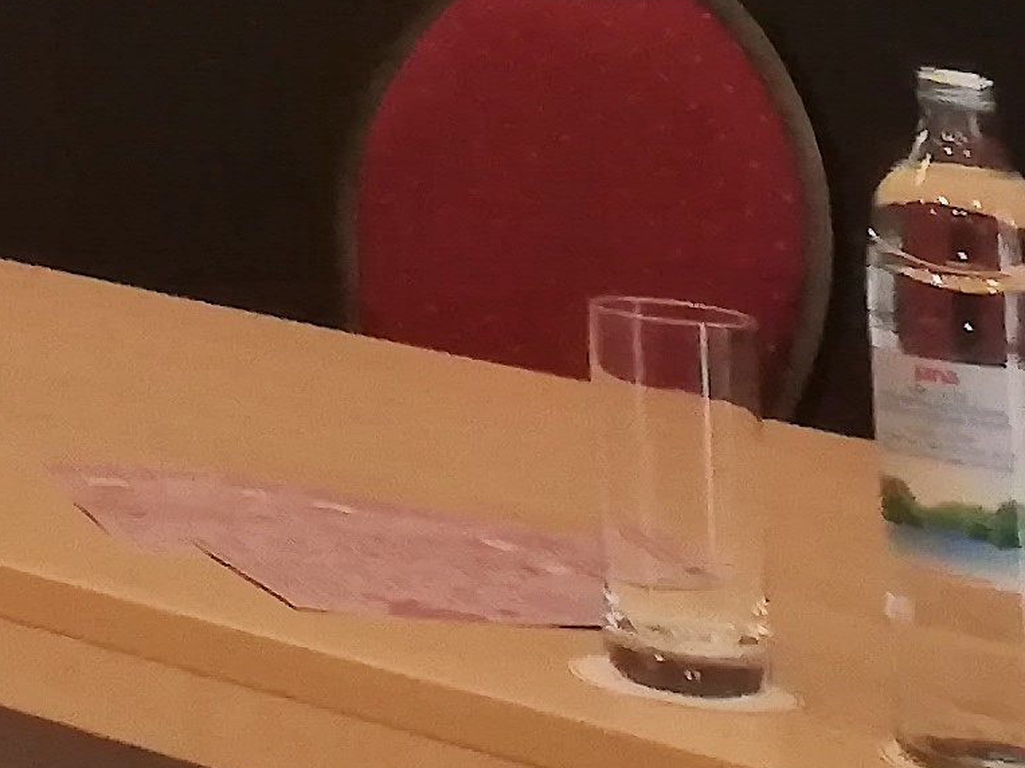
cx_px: -1928
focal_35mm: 157
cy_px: -1453
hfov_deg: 9.9
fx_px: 4648
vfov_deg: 8.2
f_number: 2.2
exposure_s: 1/25
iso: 320
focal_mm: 3.81
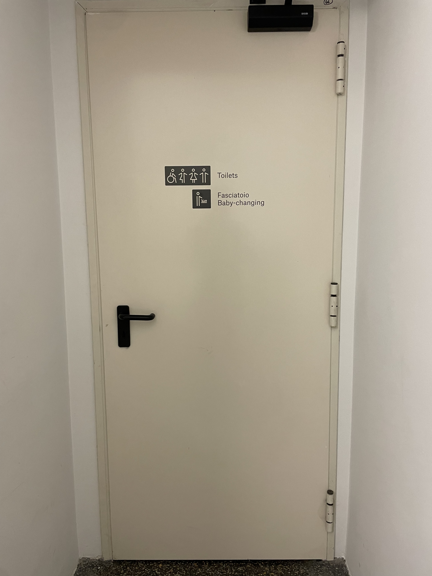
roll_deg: +0.0
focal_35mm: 26
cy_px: 288
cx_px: 216
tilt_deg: -7.9
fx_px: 433
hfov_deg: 53.1
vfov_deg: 67.3
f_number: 1.6
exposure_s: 1/50
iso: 125
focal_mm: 4.2
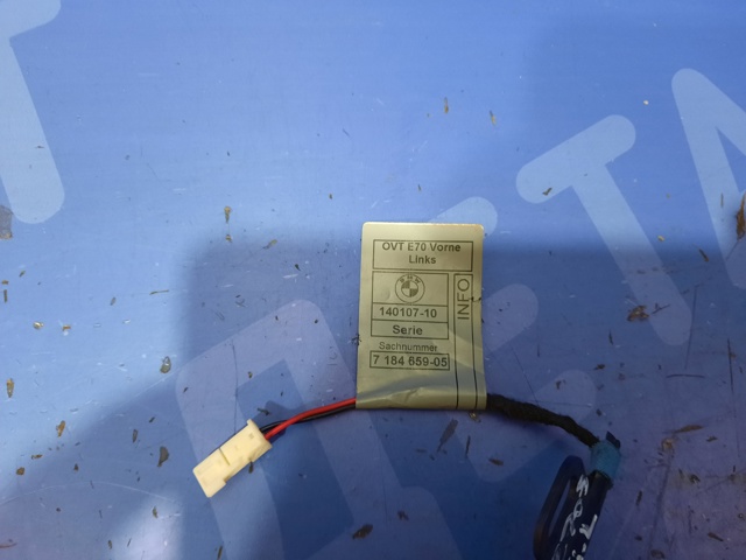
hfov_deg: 69.4
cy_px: 280
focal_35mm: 25
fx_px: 539
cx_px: 373
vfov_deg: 54.9
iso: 320
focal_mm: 4.6
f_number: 2
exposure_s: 1/25
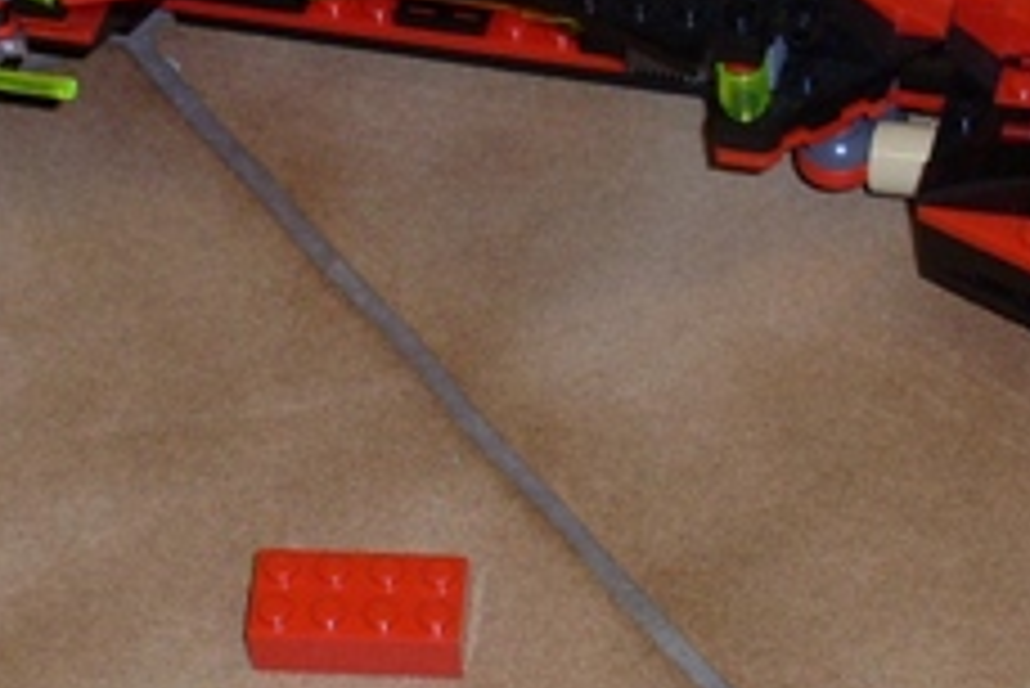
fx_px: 3951
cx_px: 490
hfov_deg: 14.9
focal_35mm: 138
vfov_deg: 9.9
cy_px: 117
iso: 80
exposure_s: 1/45
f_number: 3
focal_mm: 6.3
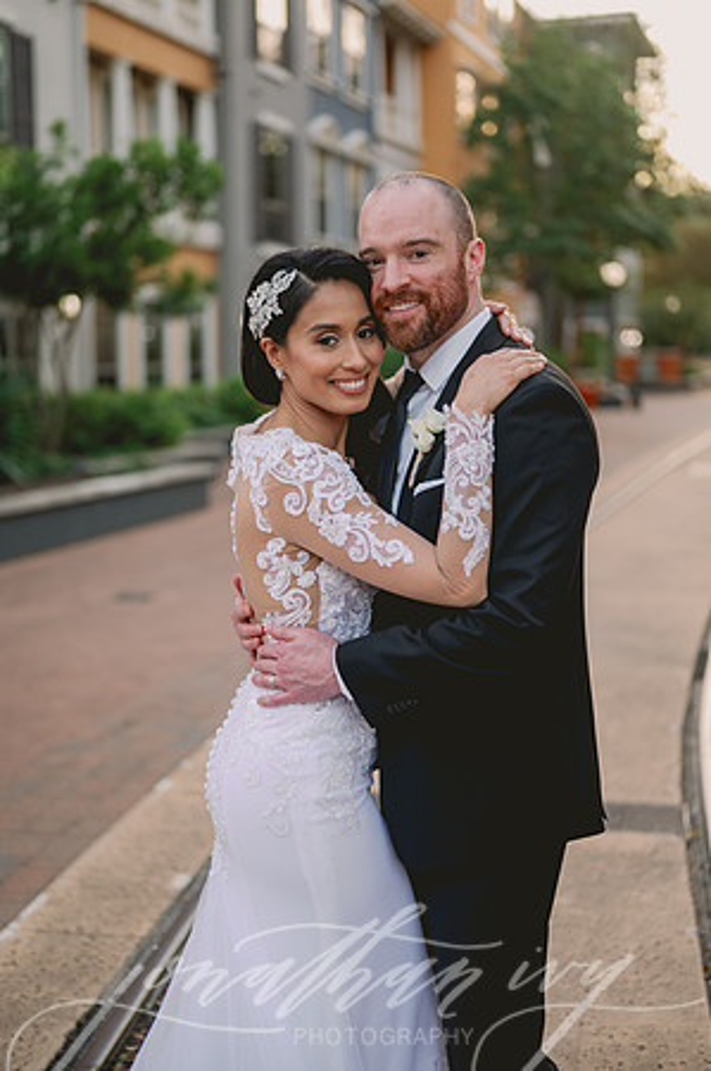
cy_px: 536
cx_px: 356
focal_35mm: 50
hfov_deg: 26.9
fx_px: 1485
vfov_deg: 39.6
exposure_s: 1/160
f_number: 2
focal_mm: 50
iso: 125
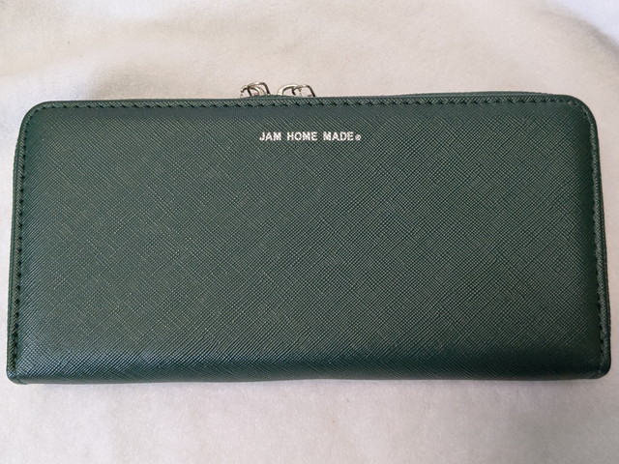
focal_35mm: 27
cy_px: 232
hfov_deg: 65.3
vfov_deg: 51.4
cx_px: 310
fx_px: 483
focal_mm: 4.38
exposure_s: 1/120
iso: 342
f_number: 1.73
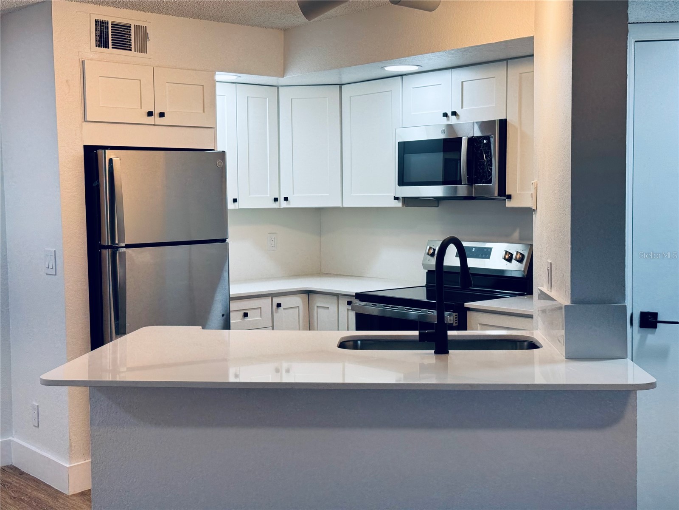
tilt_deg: -4.5
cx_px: 340
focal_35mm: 48
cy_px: 255
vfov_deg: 30.3
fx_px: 942
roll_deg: +0.9
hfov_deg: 39.7
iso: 50
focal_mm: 6.76
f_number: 1.78
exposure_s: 1/120
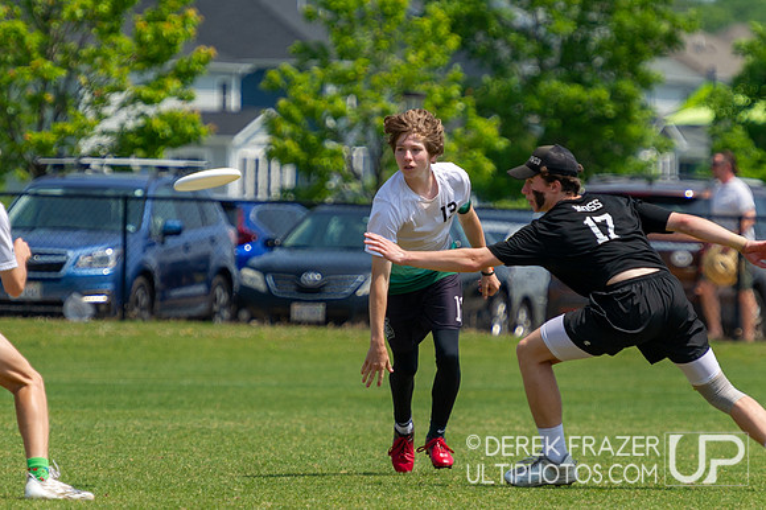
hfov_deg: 4.3
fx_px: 10310
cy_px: 211
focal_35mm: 485
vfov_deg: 2.8
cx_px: 395
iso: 200
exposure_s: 1/2000
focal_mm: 240
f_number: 4
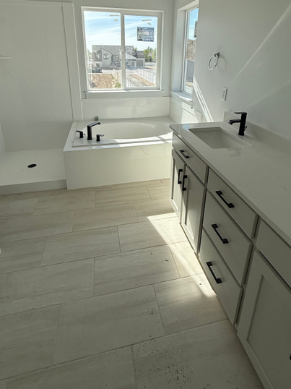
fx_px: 224
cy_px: 129
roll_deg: -1.5
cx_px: 150
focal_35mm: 20
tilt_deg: -17.0
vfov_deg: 79.0
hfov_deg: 65.9
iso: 50
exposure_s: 1/1285
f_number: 2.2
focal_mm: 2.22
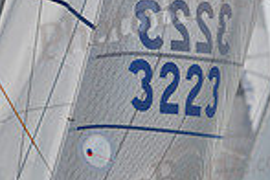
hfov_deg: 1.5
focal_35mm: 1340
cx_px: -57
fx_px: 10049
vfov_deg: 1.0
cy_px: 304
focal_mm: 340
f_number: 5.6
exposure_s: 1/2500
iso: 280
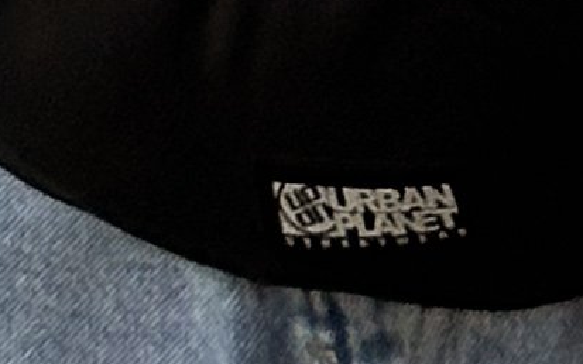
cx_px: 185
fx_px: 7896
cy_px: -2290
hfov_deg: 4.2
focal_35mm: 497
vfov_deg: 2.4
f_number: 1.8
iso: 160
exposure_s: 1/50
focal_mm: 6.86
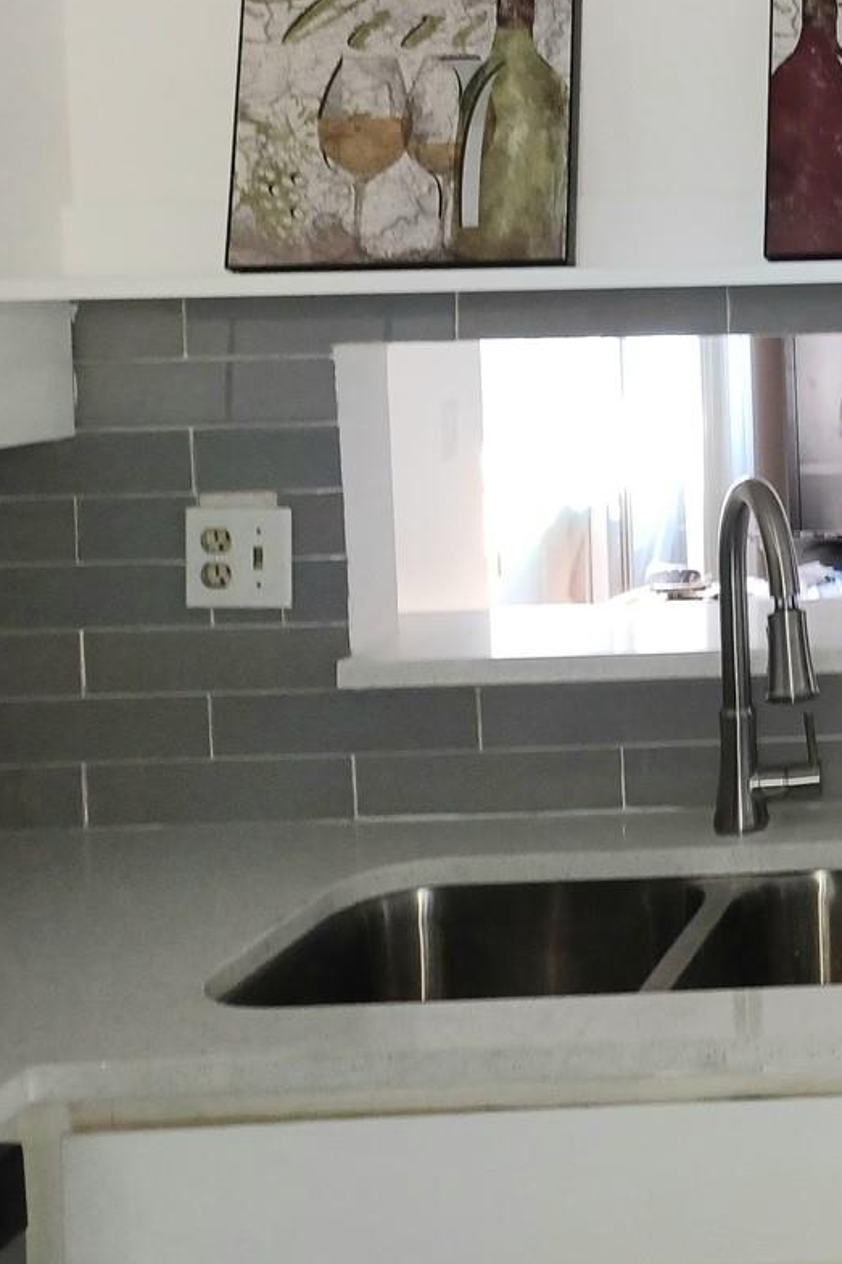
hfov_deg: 21.5
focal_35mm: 53
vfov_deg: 36.9
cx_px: 1257
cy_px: 364
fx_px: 1860
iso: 320
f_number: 1.8
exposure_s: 1/30
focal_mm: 4.6
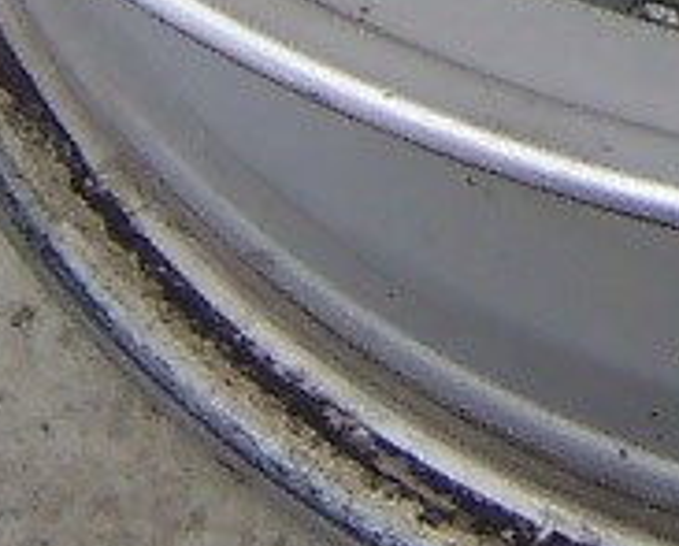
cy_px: -873
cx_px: 1158
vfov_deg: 6.4
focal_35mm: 230
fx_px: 4629
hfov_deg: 8.1
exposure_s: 1/125
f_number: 2.8
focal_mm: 5.6
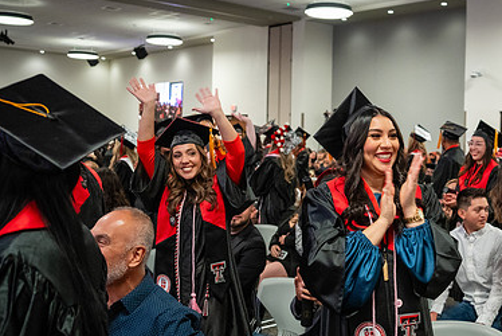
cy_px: 167
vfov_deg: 29.9
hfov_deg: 41.9
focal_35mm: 45
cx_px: 393
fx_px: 628
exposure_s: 1/200
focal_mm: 24
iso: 3200
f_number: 2.8
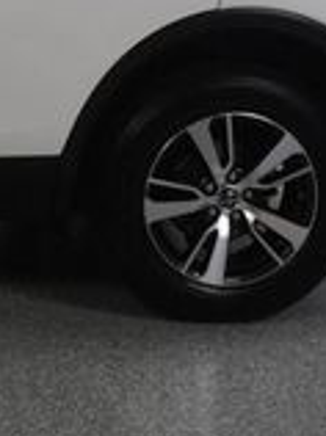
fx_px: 1473
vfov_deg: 16.6
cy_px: 25
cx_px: -232
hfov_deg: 11.8
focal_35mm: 117
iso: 100
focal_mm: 20
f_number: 13
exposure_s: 1/160
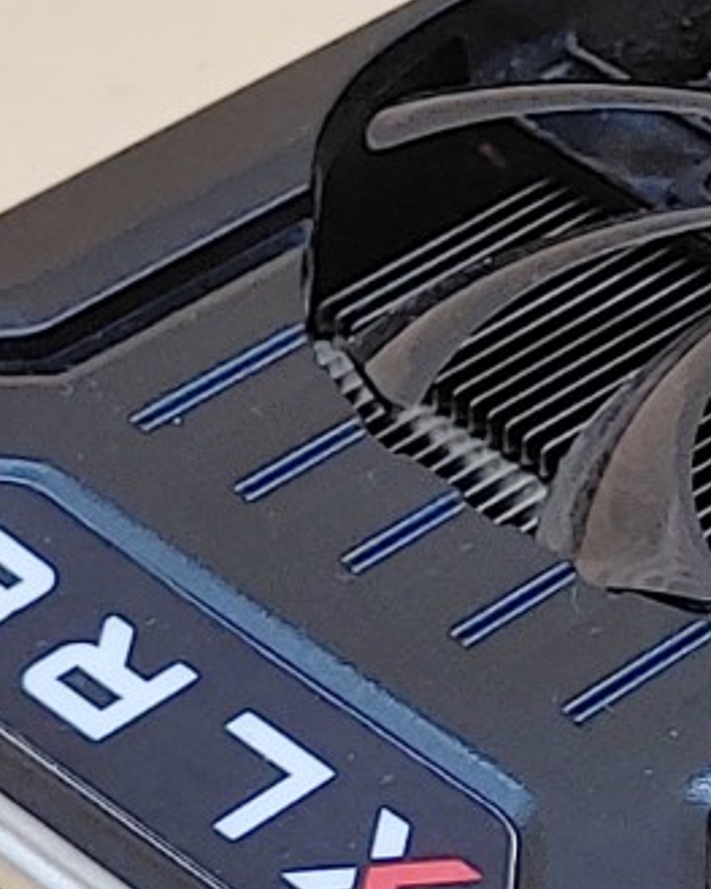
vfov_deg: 10.3
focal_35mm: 188
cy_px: 651
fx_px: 4947
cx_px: 1003
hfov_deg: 8.1
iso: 50
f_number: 1.8
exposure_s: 1/90
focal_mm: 4.36
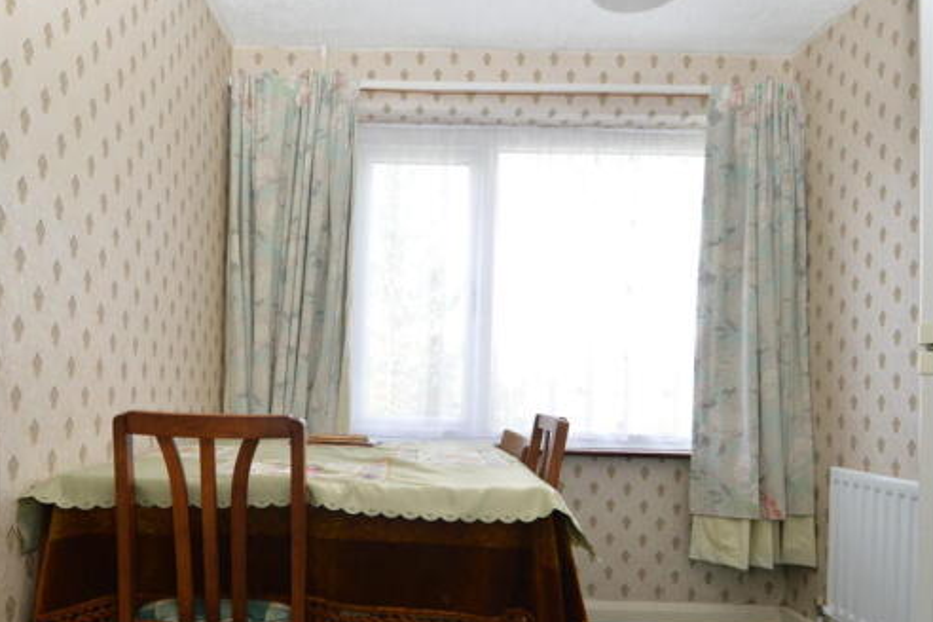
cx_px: 400
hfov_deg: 73.3
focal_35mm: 24
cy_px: 391
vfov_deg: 52.5
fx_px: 622
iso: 400
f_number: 5.6
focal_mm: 12
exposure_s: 1/125
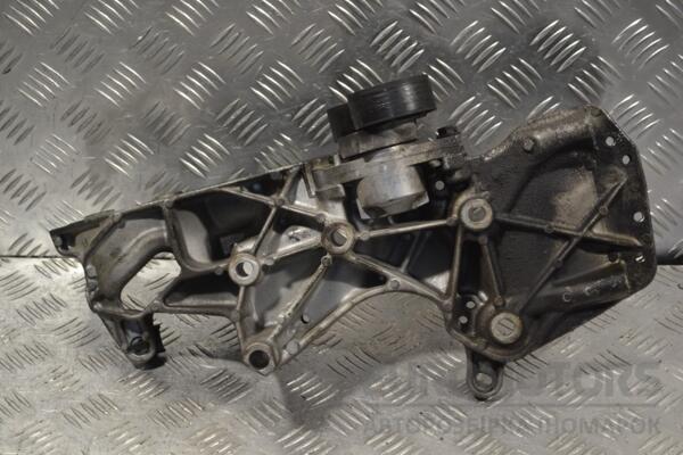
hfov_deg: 28.1
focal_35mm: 72
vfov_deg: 18.9
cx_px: 342
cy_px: 228
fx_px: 1366
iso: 400
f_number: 5.6
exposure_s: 1/60
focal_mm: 48
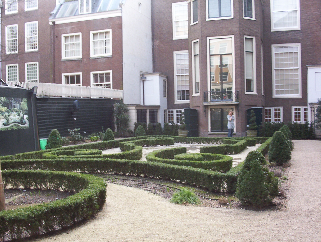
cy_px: 121
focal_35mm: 39
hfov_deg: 47.8
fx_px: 363
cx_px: 160
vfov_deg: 37.0
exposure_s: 1/63.7
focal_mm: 6
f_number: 4.5
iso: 100
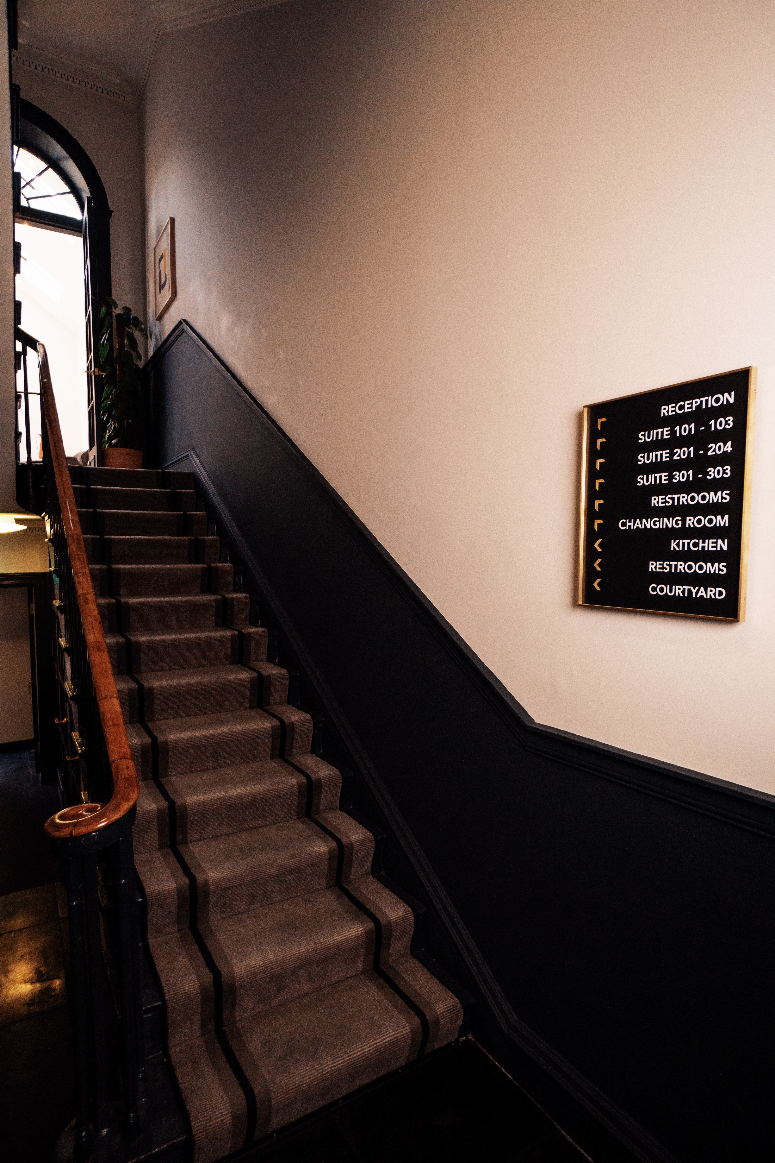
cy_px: 582
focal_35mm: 20
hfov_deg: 63.2
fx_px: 630
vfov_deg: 85.4
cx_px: 388
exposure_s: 1/100
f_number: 4
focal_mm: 13
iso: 1000
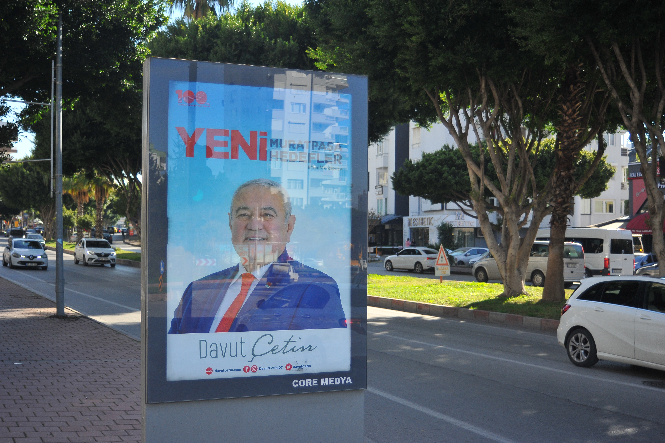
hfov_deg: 41.1
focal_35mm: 48
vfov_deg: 28.0
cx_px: 332
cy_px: 222
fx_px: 886
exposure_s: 1/3200
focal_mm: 48
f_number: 5
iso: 1250
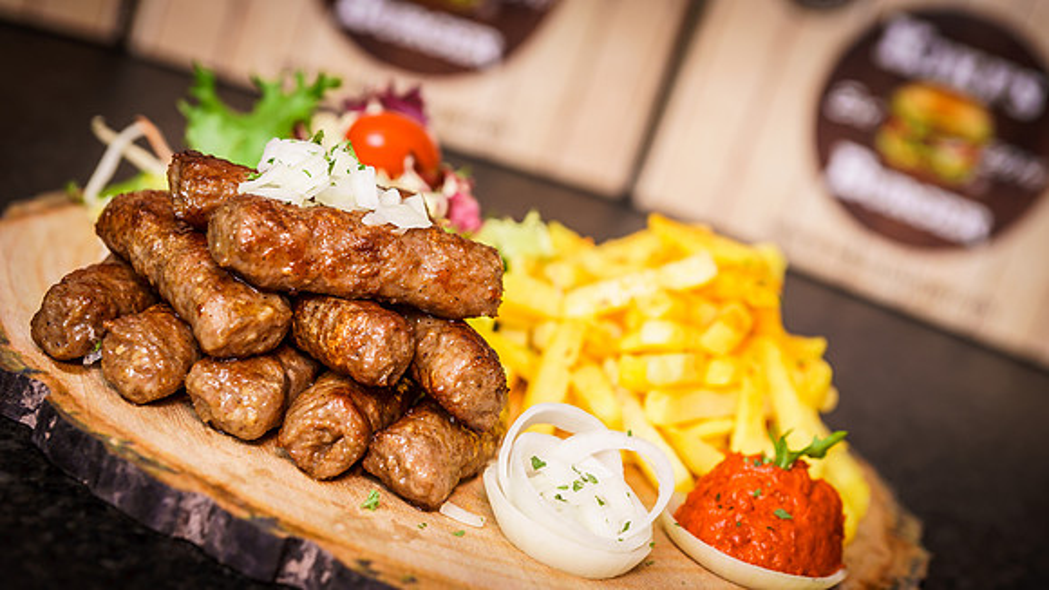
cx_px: 576
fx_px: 2240
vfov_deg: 15.0
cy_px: 300
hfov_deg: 26.3
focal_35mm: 81
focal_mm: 70
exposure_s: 1/250
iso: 100
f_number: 4
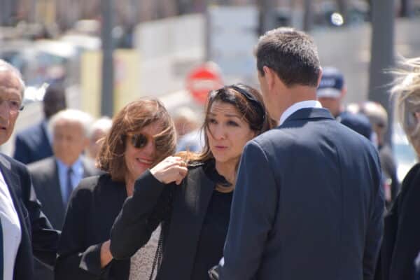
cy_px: 140
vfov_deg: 3.1
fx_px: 5250
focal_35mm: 450
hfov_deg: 4.6
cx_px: 210
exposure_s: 1/200
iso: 140
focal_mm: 300
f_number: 6.3
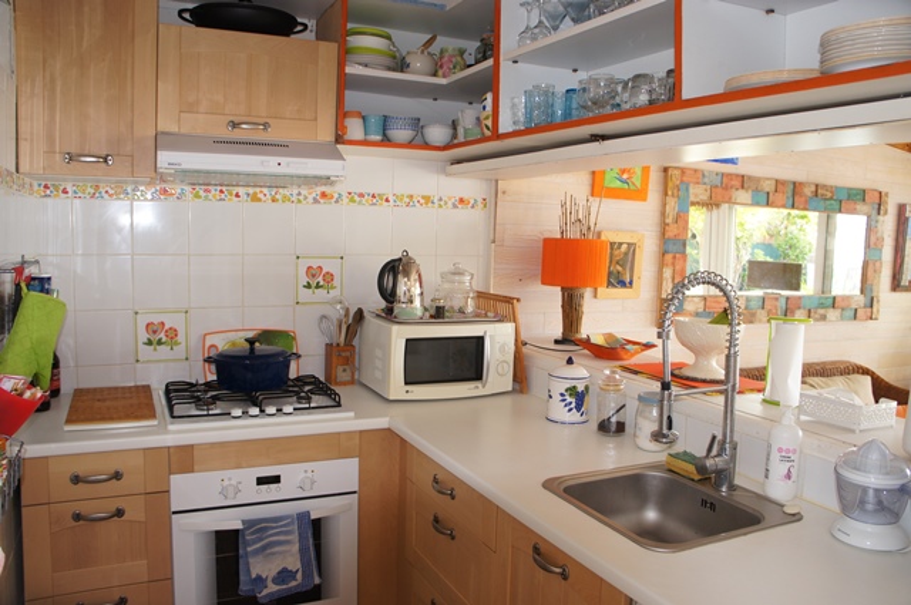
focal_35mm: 27
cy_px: 302
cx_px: 456
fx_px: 682
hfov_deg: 67.4
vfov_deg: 47.8
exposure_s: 1/60
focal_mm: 18
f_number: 4
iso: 320
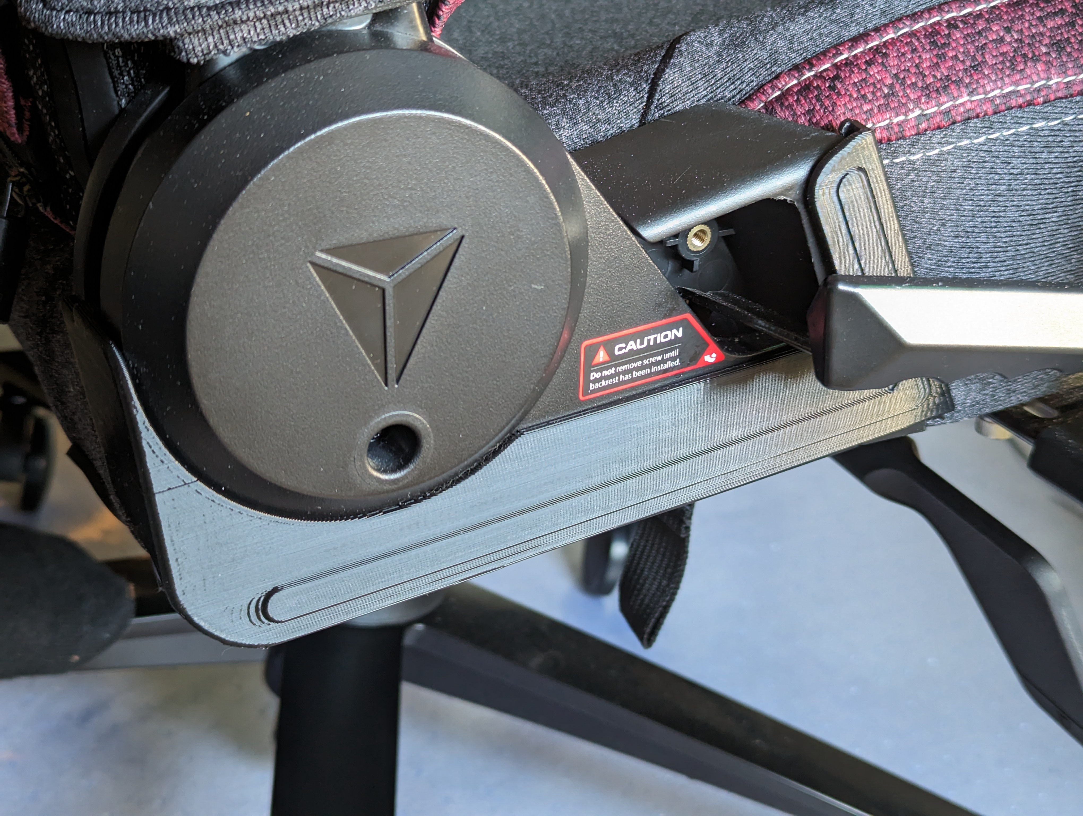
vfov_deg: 30.3
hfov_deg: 39.6
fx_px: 1504
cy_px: 408
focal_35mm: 48
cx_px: 542
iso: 200
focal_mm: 6.81
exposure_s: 1/21.6
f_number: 1.85
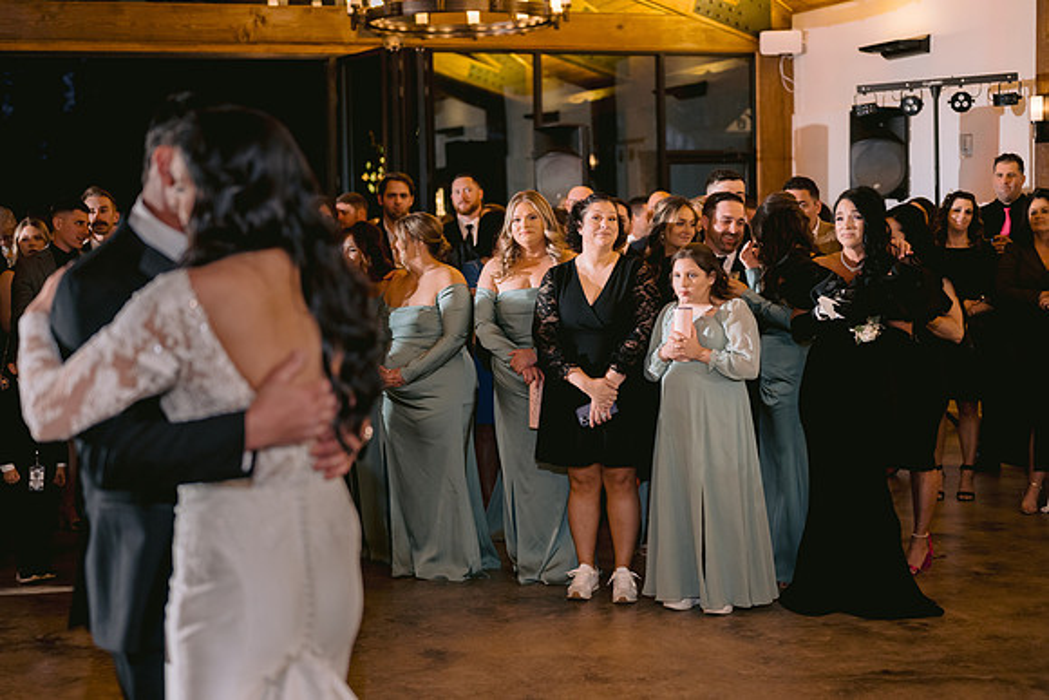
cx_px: 494
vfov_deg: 25.6
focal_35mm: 53
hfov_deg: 37.6
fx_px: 1541
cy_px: 350
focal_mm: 50
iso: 800
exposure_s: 1/125
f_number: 2
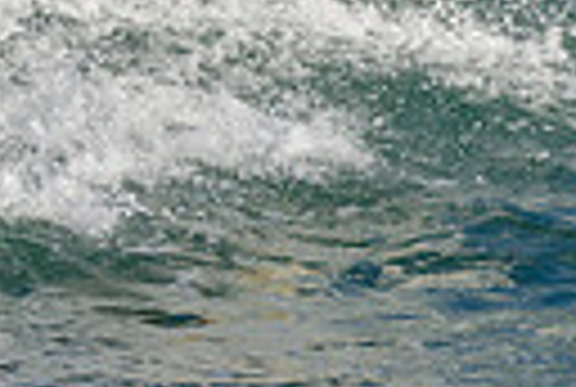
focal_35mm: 2764
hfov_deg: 0.7
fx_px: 44327
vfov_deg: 0.5
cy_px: -191
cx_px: 148
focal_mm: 500
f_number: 5.6
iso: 110
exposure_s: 1/1250
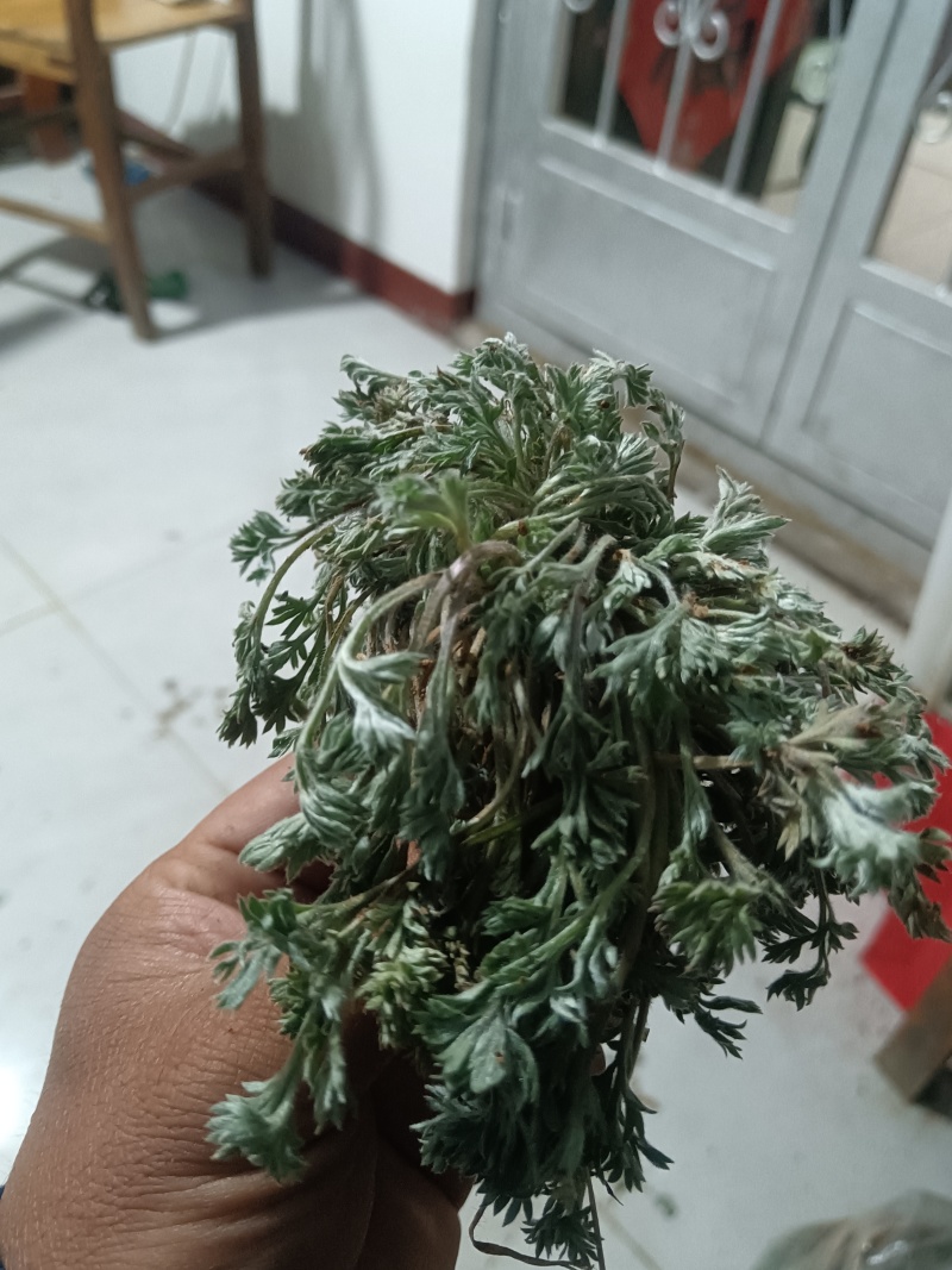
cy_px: 635
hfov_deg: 51.3
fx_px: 990
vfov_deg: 65.3
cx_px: 476
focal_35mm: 27
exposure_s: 1/33.3
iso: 1357
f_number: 1.9
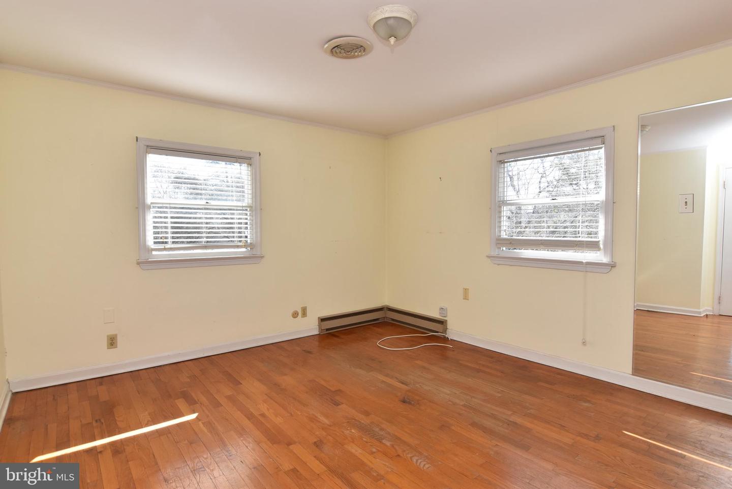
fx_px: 366
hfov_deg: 90.0
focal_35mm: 18
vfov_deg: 67.5
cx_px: 366
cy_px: 244
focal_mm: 12
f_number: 10
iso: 400
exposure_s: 1/125
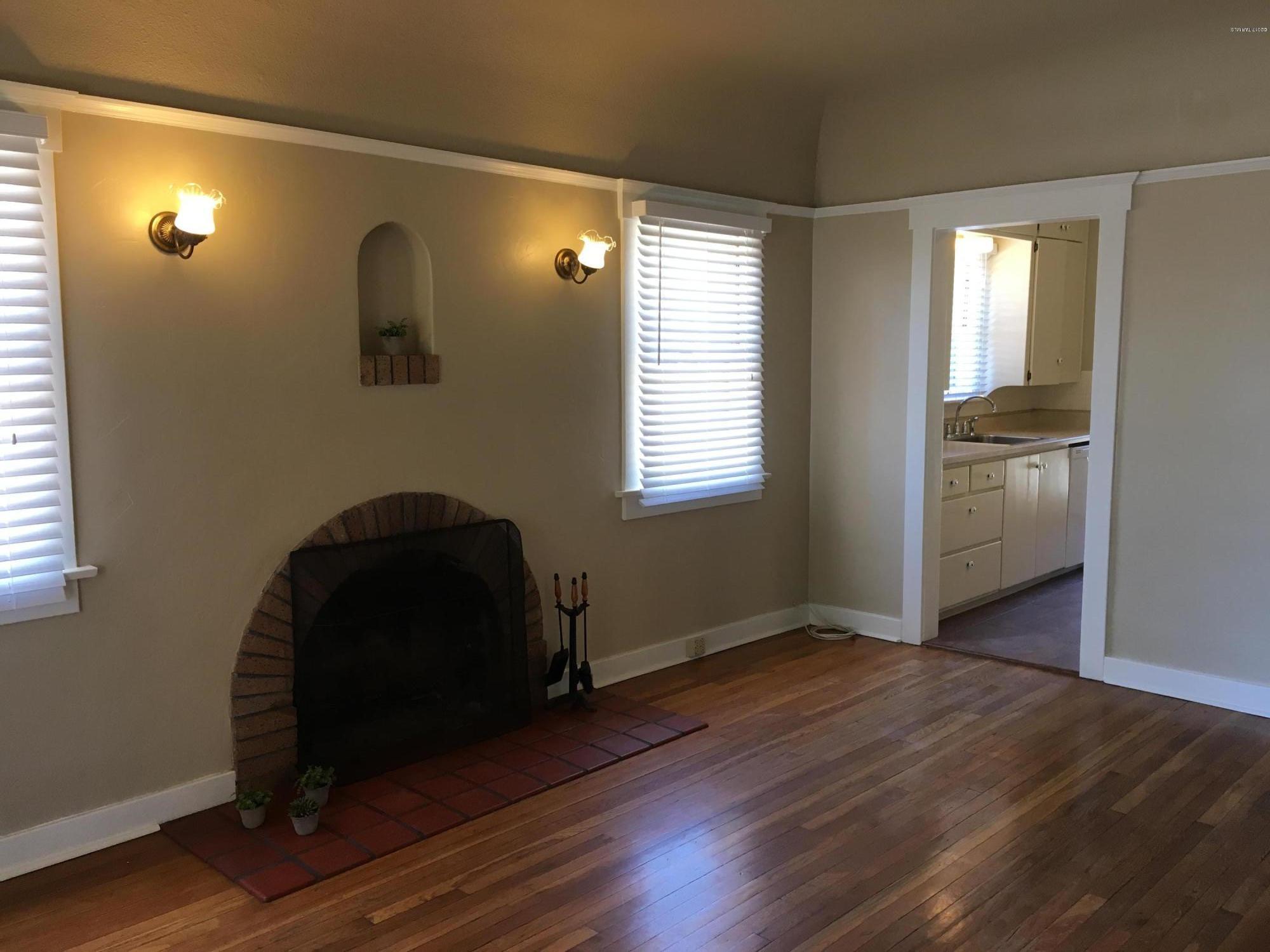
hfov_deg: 61.7
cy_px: 476
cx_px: 635
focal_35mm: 29
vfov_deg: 48.2
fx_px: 1064
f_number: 2.2
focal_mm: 4.15
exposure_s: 1/30
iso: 32
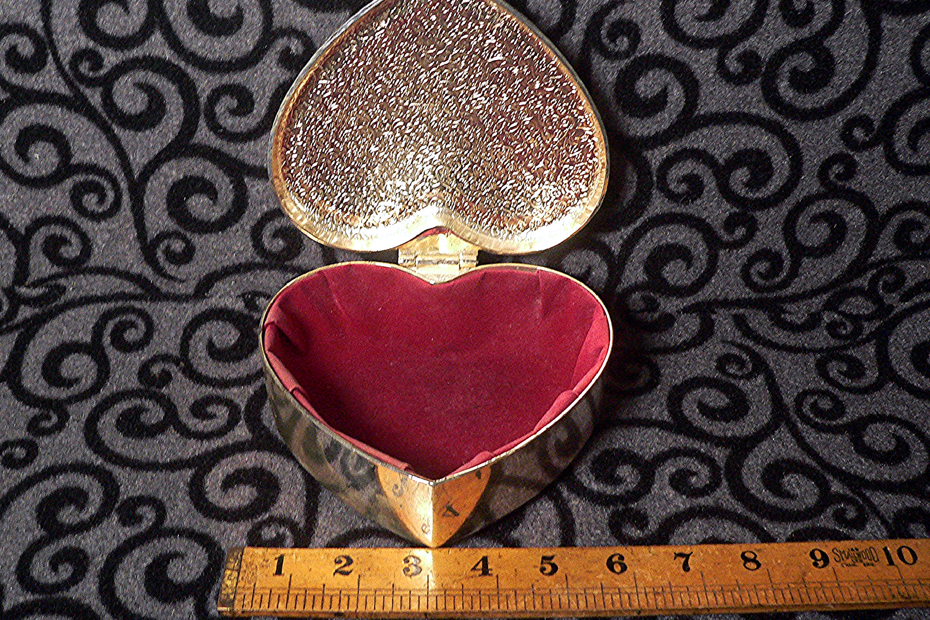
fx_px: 982
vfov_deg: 35.1
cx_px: 459
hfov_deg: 50.7
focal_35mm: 38
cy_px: 292
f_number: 2.8
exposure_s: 1/15
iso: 400
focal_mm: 6
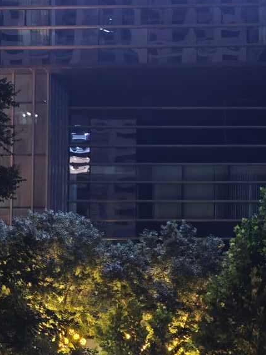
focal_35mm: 201
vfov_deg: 9.8
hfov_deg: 7.4
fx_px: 2060
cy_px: 155
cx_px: 157
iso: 1600
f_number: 1.8
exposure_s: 1/25
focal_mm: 12.28
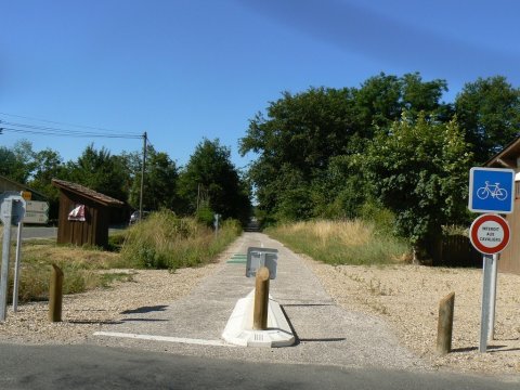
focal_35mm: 36
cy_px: 195
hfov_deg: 51.4
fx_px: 541
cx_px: 260
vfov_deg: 39.7
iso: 80
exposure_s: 1/400
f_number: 7.1
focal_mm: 6
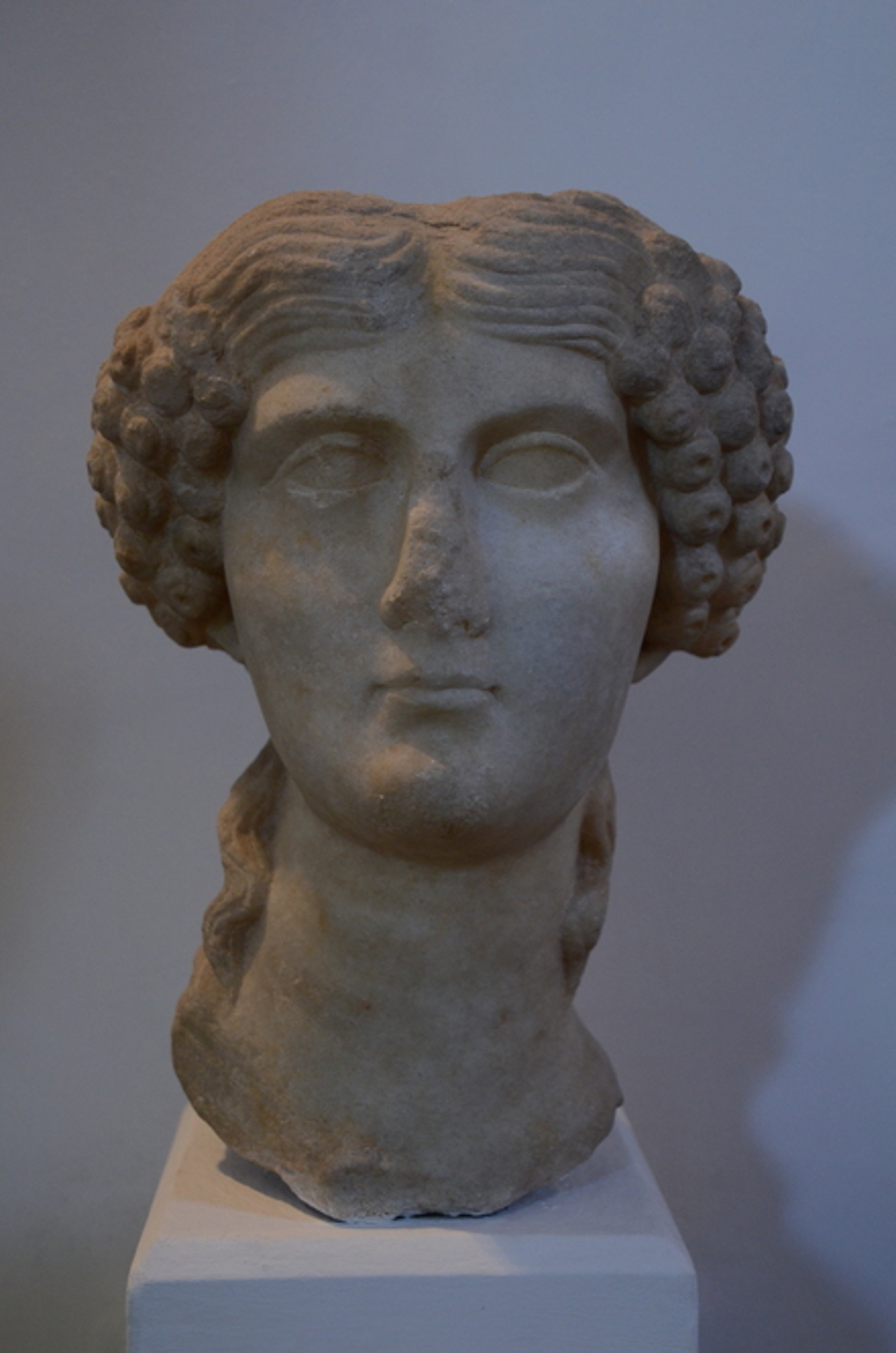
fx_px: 1968
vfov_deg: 37.9
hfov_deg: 25.6
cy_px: 676
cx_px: 448
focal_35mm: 52
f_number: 4.5
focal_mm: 35
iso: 1000
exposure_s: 1/40
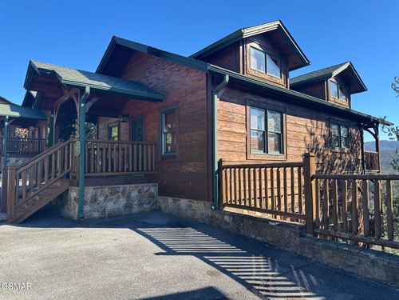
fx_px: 277
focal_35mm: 24
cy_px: 150
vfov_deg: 56.8
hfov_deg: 71.6
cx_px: 200
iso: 80
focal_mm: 6.86
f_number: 1.78
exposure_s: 1/1453
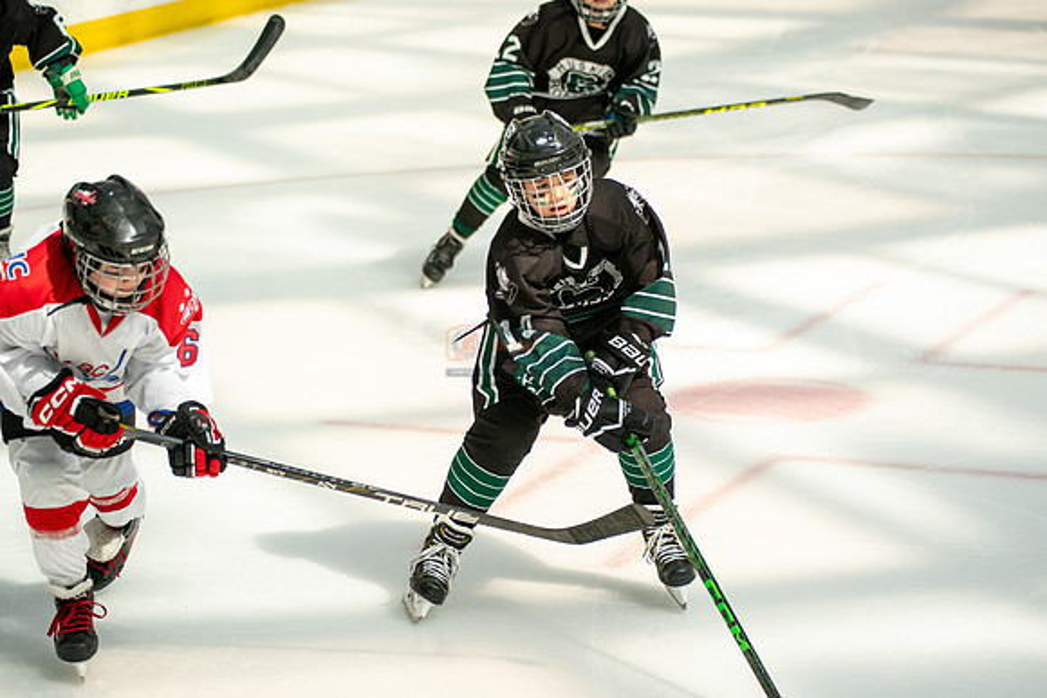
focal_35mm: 120
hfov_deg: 17.1
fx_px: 3491
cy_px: 349
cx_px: 524
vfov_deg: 11.4
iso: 1600
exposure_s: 1/4000
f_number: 3.5
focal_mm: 120
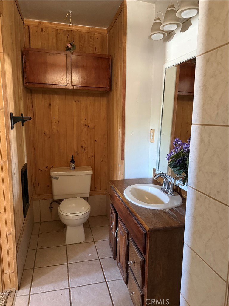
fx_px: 212
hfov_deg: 56.8
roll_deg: -0.6
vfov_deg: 71.6
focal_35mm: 24
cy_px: 153
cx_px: 114
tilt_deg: -8.1
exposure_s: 1/46
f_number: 1.78
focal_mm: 6.76
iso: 800
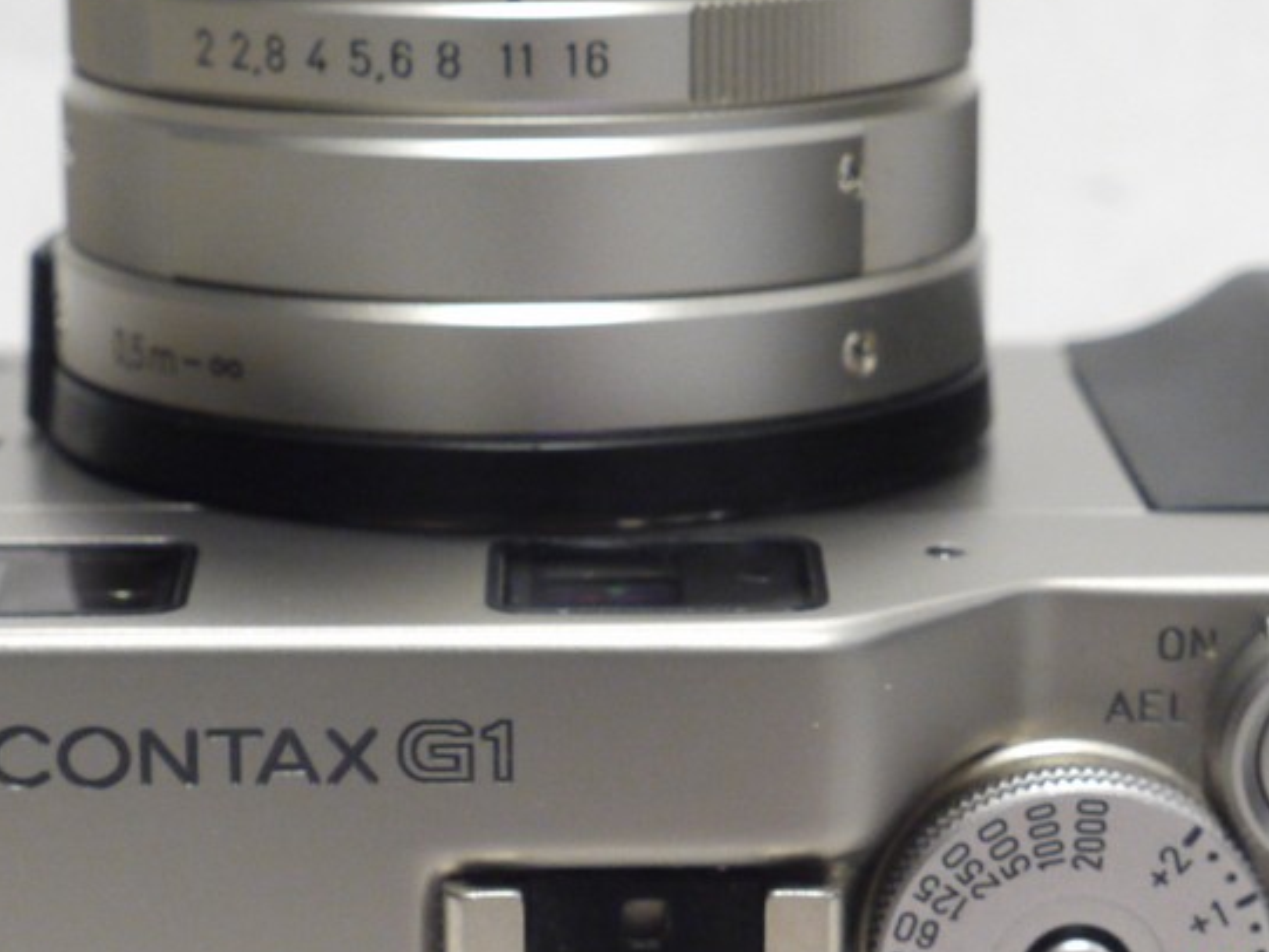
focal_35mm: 133
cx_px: 631
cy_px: 495
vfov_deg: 11.2
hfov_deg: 14.8
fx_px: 4877
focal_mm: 30
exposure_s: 1/15
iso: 800
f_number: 8
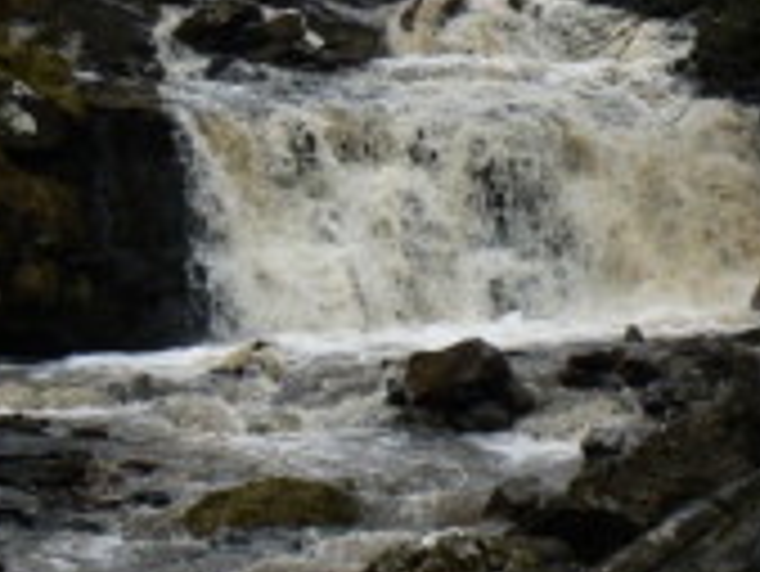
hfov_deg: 21.2
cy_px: 0
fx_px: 2021
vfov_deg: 15.8
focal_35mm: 92
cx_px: 540
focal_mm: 6
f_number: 5.6
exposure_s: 1/160
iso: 80
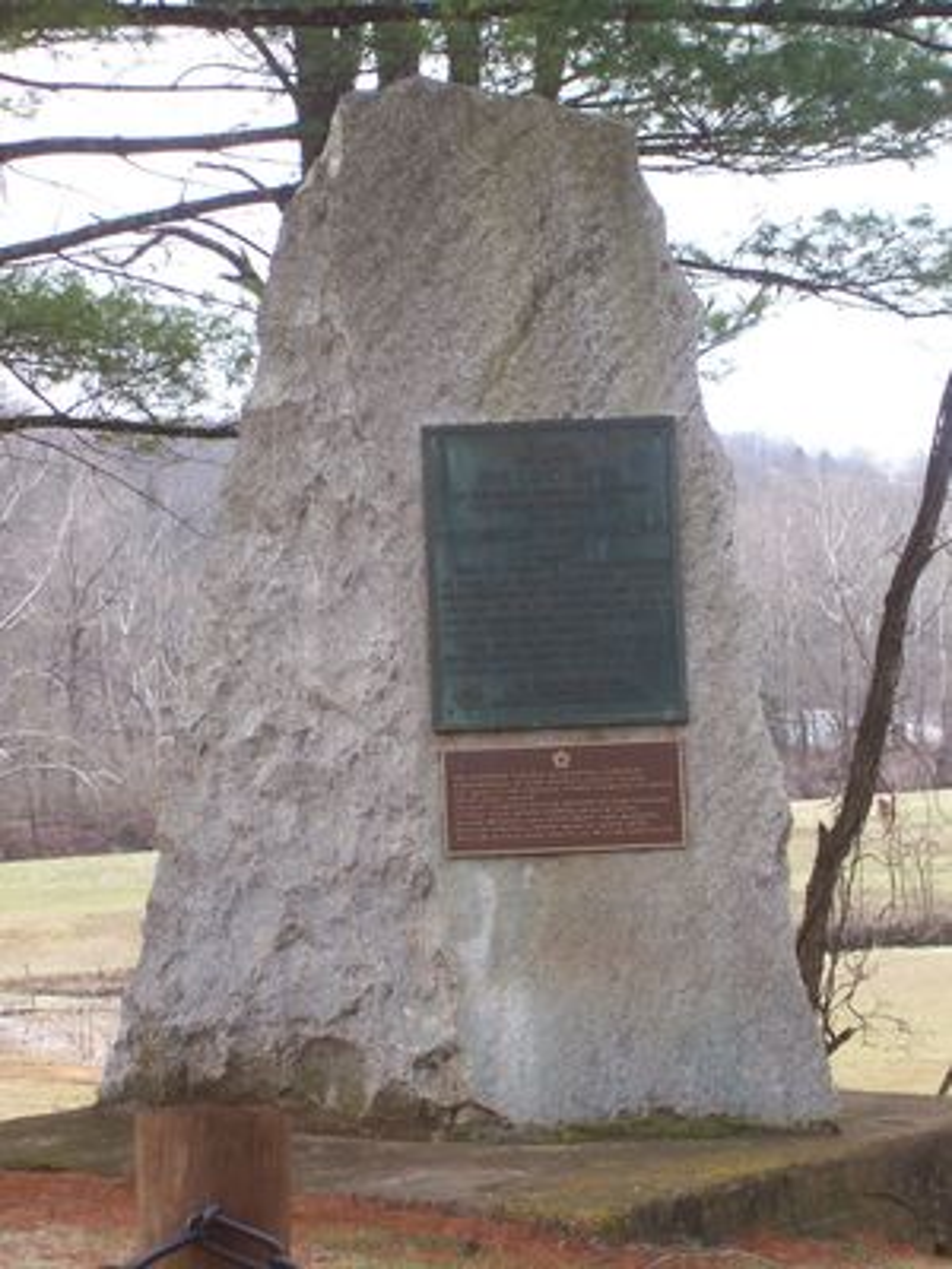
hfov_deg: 14.5
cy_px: 634
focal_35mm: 102
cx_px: 476
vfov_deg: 19.3
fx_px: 3740
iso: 80
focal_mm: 16.8
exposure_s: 1/109
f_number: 4.6
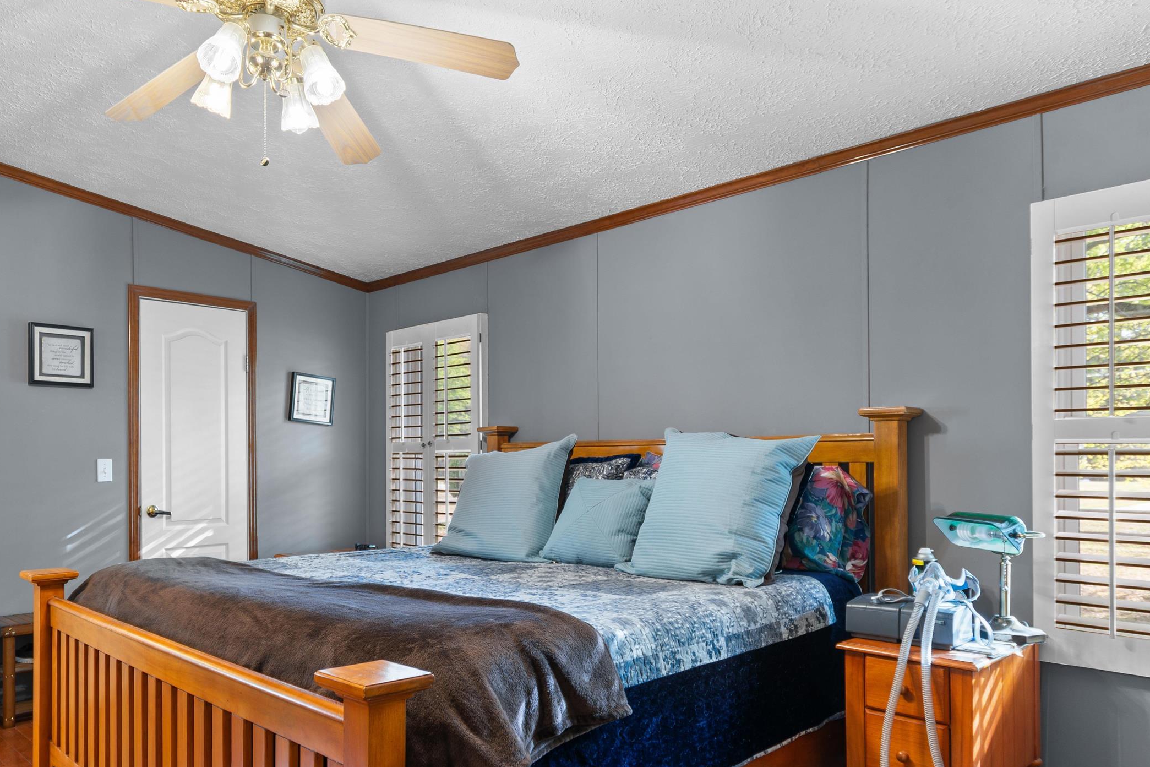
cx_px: 450
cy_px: 453
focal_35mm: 25
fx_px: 799
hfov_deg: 70.6
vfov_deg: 51.0
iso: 100
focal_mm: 11.5
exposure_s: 1.3
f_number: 4.8
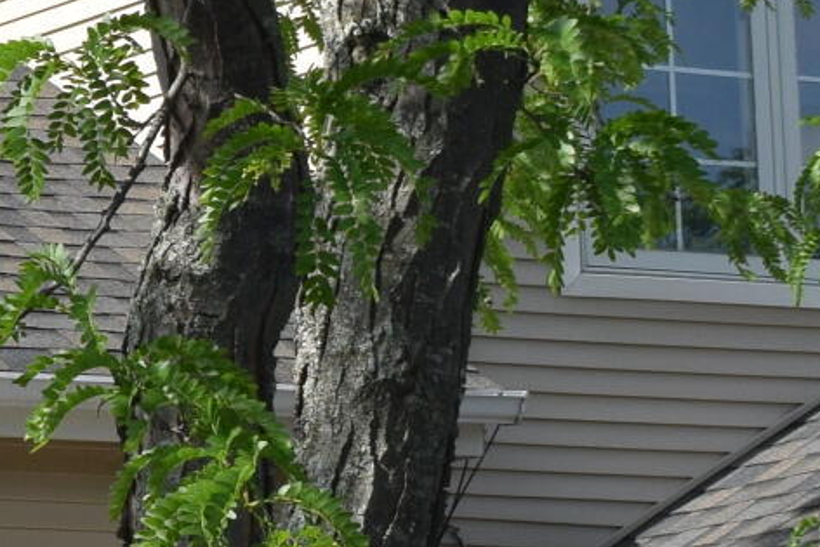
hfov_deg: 6.3
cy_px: 660
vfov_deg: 4.2
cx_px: -314
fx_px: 7382
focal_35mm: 324
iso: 200
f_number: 10
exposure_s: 1/400
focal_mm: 34
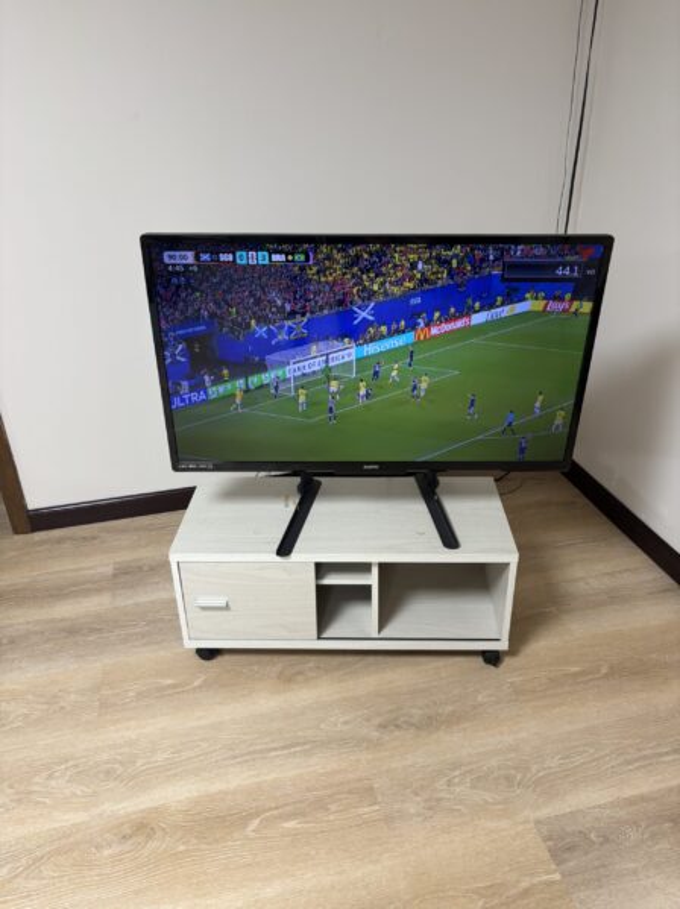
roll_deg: +1.2
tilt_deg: -28.4
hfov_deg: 53.0
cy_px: 454
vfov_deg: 67.4
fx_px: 682
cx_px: 340
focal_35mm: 26
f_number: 1.6
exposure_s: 1/60
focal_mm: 5.96
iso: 160
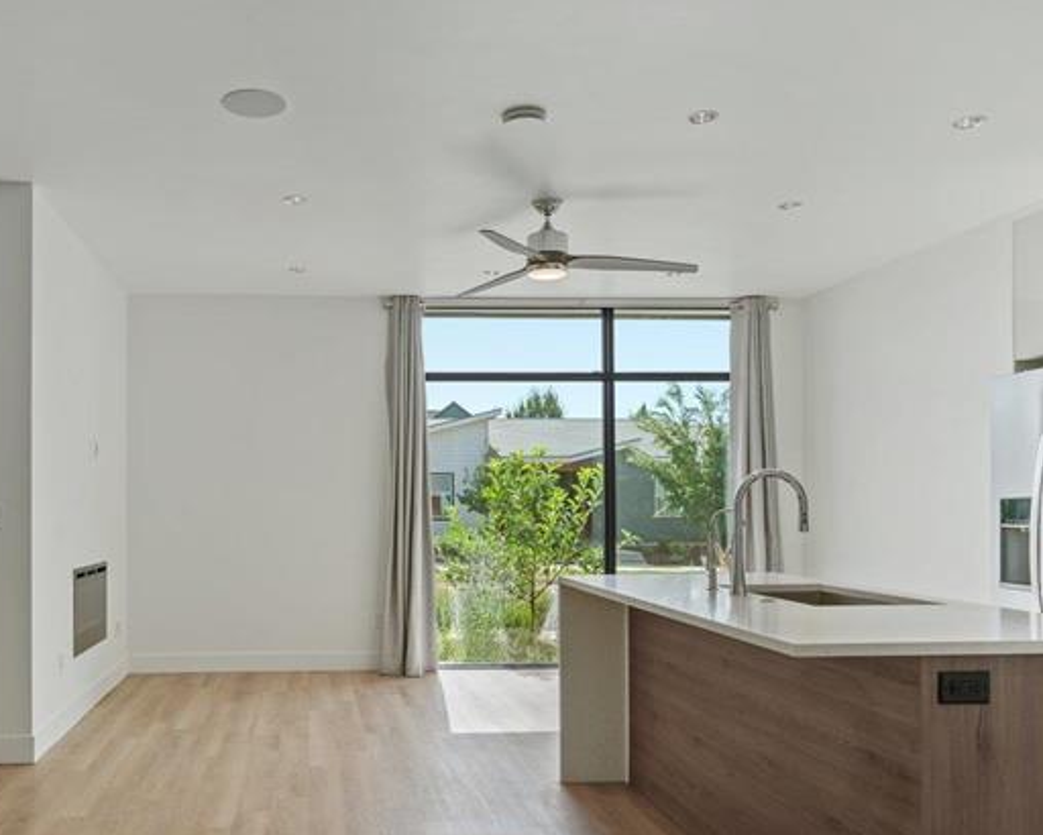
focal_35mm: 30
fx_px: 926
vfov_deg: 48.3
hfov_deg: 57.6
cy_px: 493
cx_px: 361
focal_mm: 16
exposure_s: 1/45
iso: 400
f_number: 8
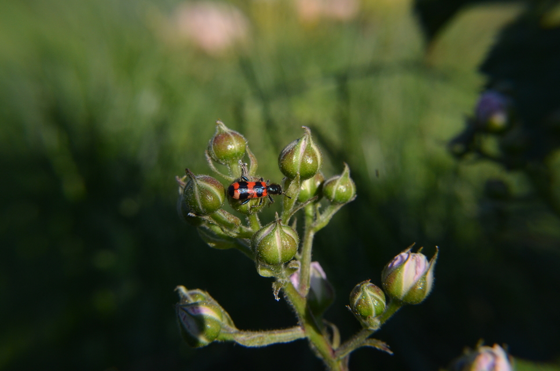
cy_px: 186
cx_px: 280
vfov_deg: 34.1
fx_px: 605
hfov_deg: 49.6
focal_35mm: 39
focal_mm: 26
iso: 640
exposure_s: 1/500
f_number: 11
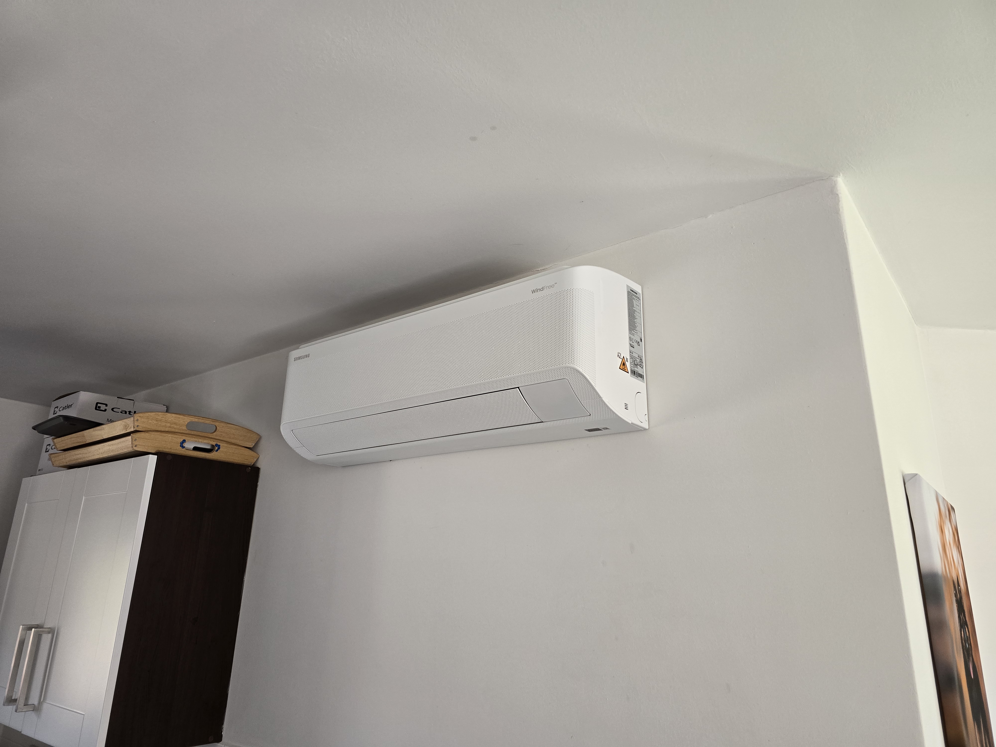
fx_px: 662
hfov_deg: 73.9
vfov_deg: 58.9
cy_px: 374
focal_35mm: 23
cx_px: 498
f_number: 1.7
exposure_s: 1/100
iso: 125
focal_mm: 6.3
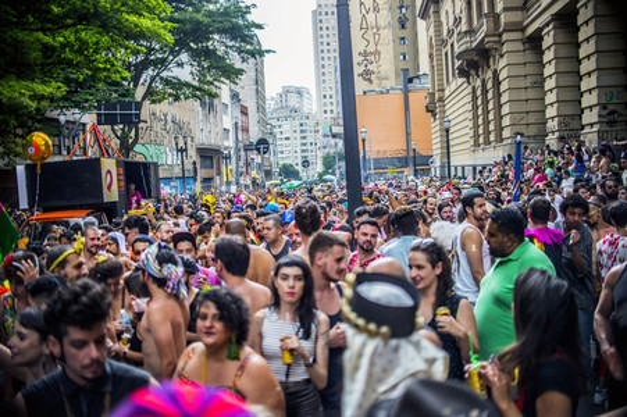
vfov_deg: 37.8
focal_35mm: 35
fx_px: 609
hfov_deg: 54.5
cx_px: 314
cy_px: 208
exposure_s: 1/500
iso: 1600
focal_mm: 35
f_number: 1.8
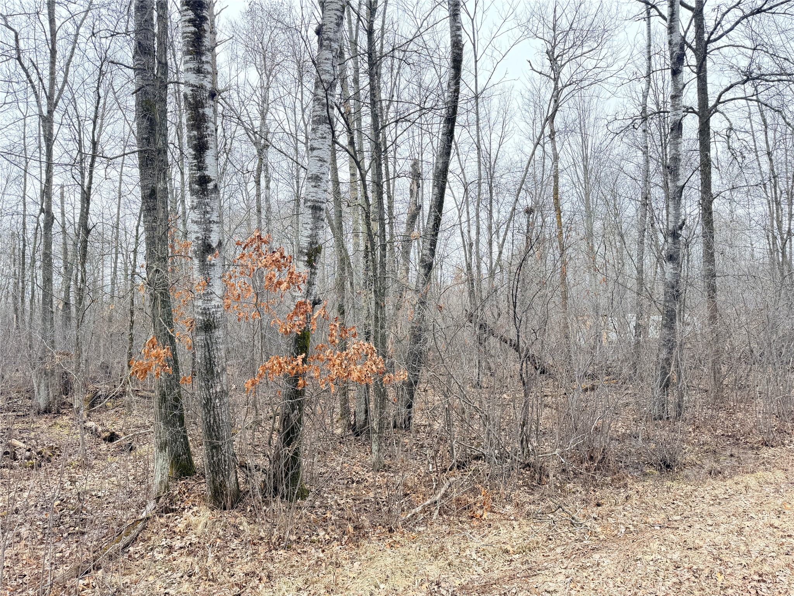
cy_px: 298
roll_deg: +0.9
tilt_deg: +3.8
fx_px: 550
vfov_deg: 56.8
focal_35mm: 24
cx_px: 397
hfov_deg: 71.6
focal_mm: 6.76
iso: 100
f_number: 1.78
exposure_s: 1/521
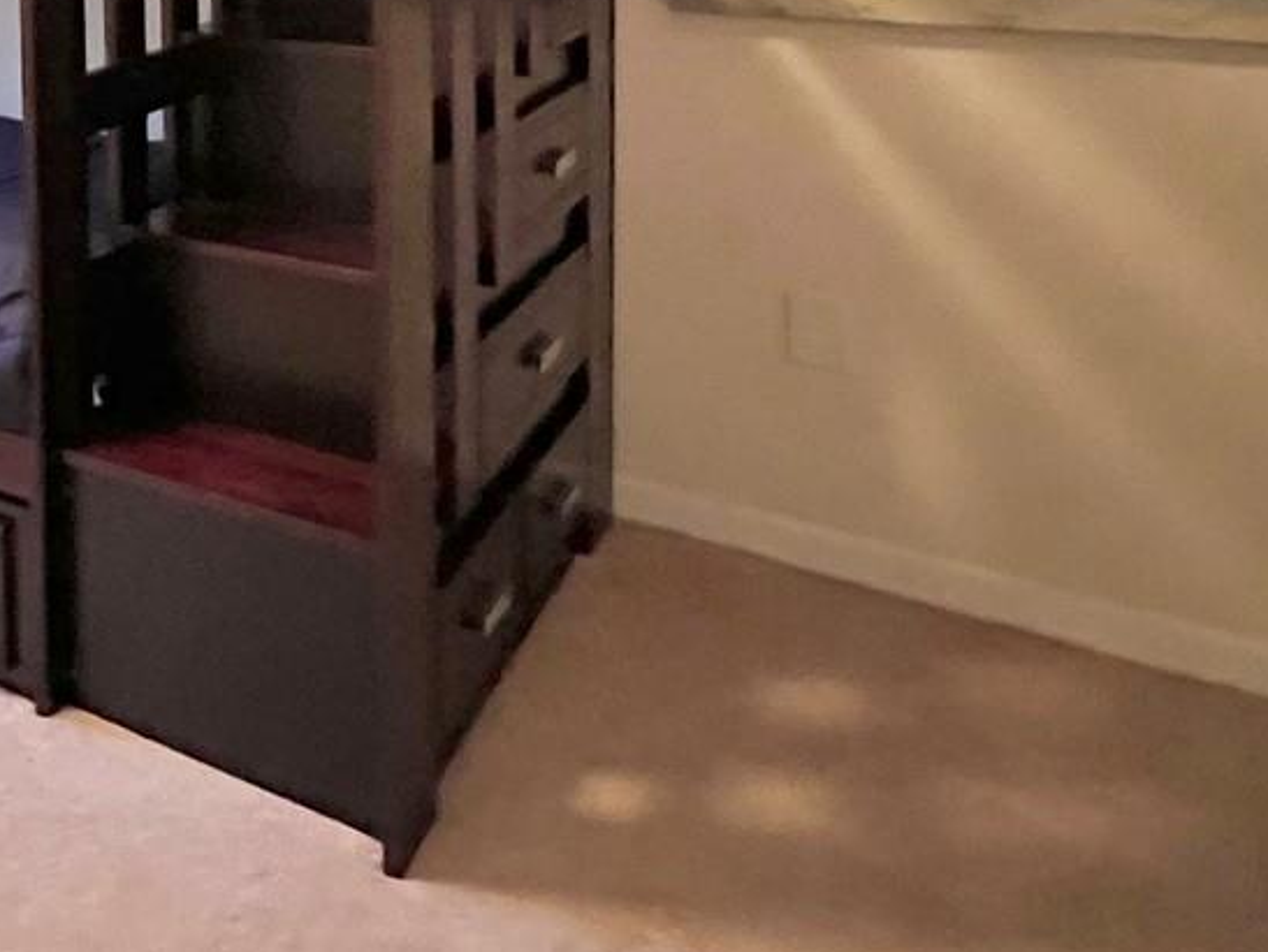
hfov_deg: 38.2
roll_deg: +1.2
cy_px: -164
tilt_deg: -1.6
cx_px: -204
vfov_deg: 32.0
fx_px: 1393
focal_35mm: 38
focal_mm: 1.57
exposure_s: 1/40
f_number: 1.8
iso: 1000
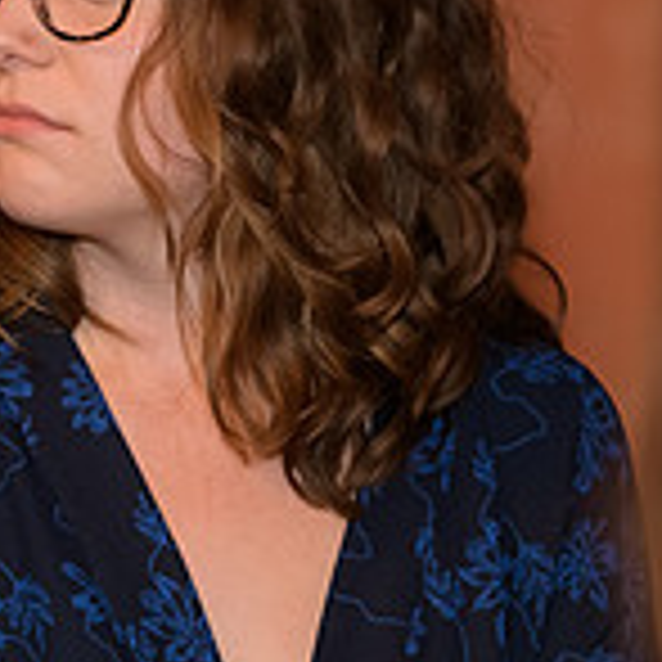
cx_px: -68
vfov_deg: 4.3
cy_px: 97
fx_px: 8828
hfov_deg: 4.3
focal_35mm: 408
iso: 1250
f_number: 3.2
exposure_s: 1/100
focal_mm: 122
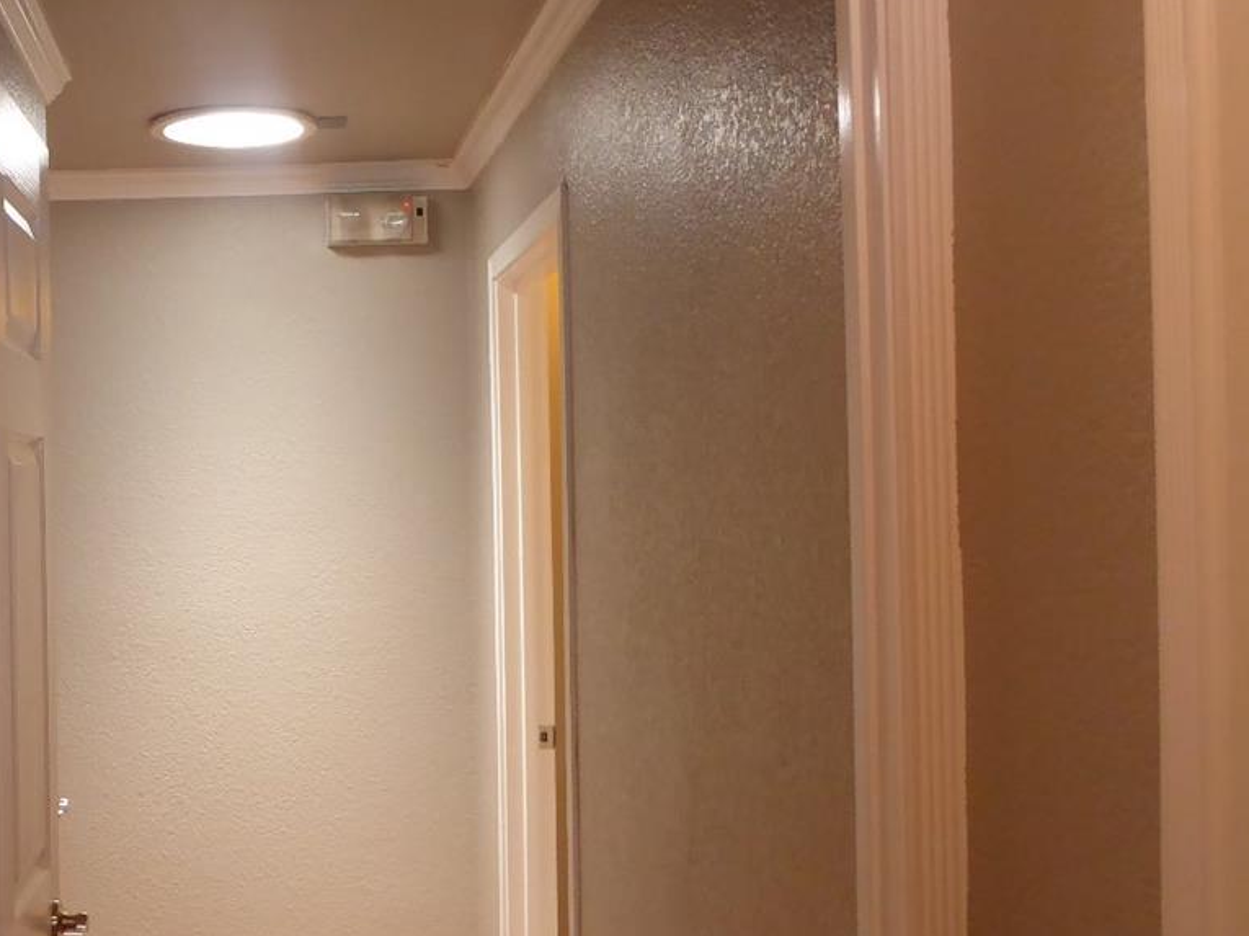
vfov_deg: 29.7
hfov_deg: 37.5
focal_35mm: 49
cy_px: 459
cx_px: 240
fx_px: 1767
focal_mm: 4.3
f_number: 3.3
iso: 400
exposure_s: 1/60
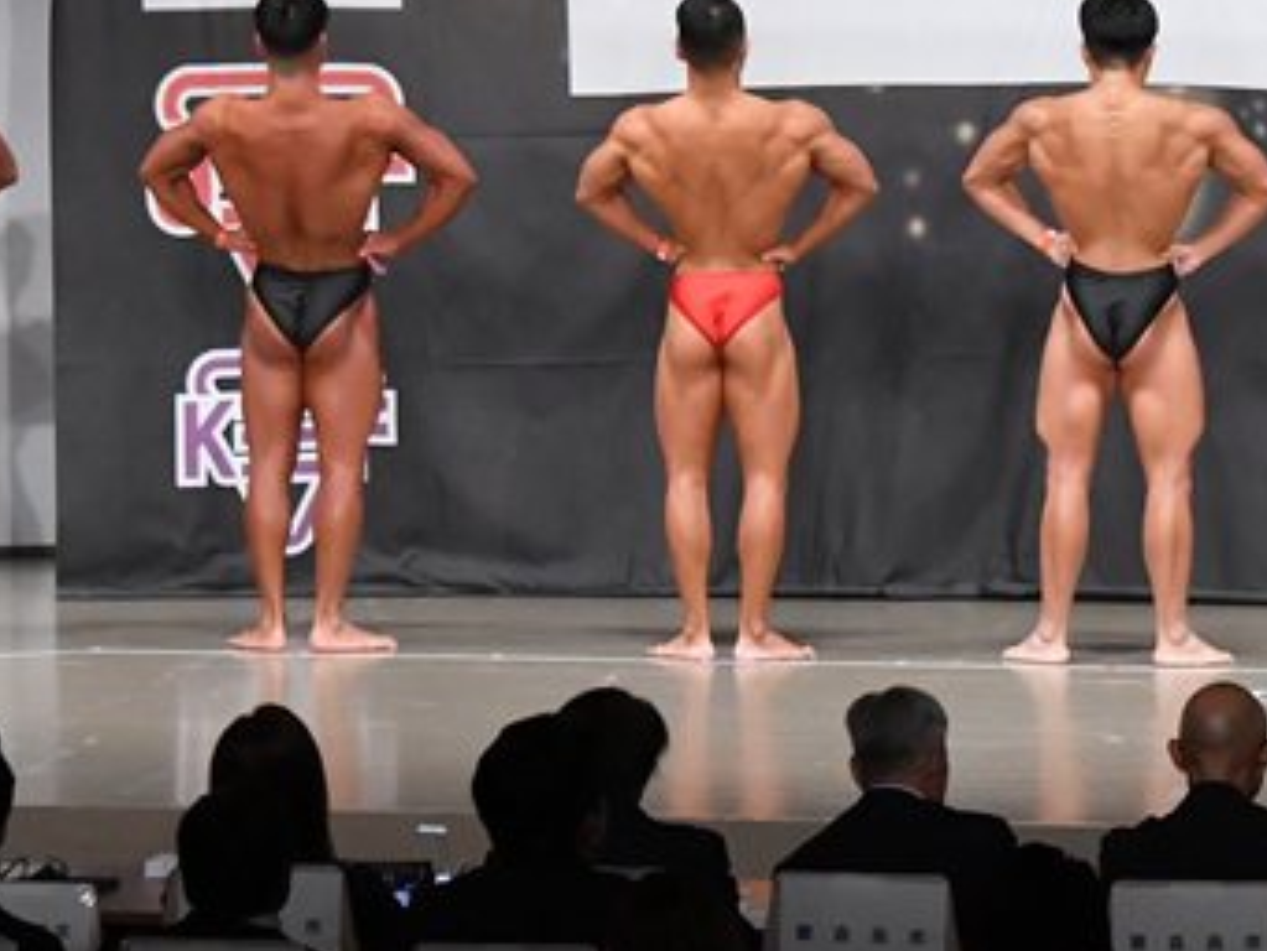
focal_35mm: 203
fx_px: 7433
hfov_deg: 9.7
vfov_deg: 7.3
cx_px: 827
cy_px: 412
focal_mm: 62
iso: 6400
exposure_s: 1/400
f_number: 5.6
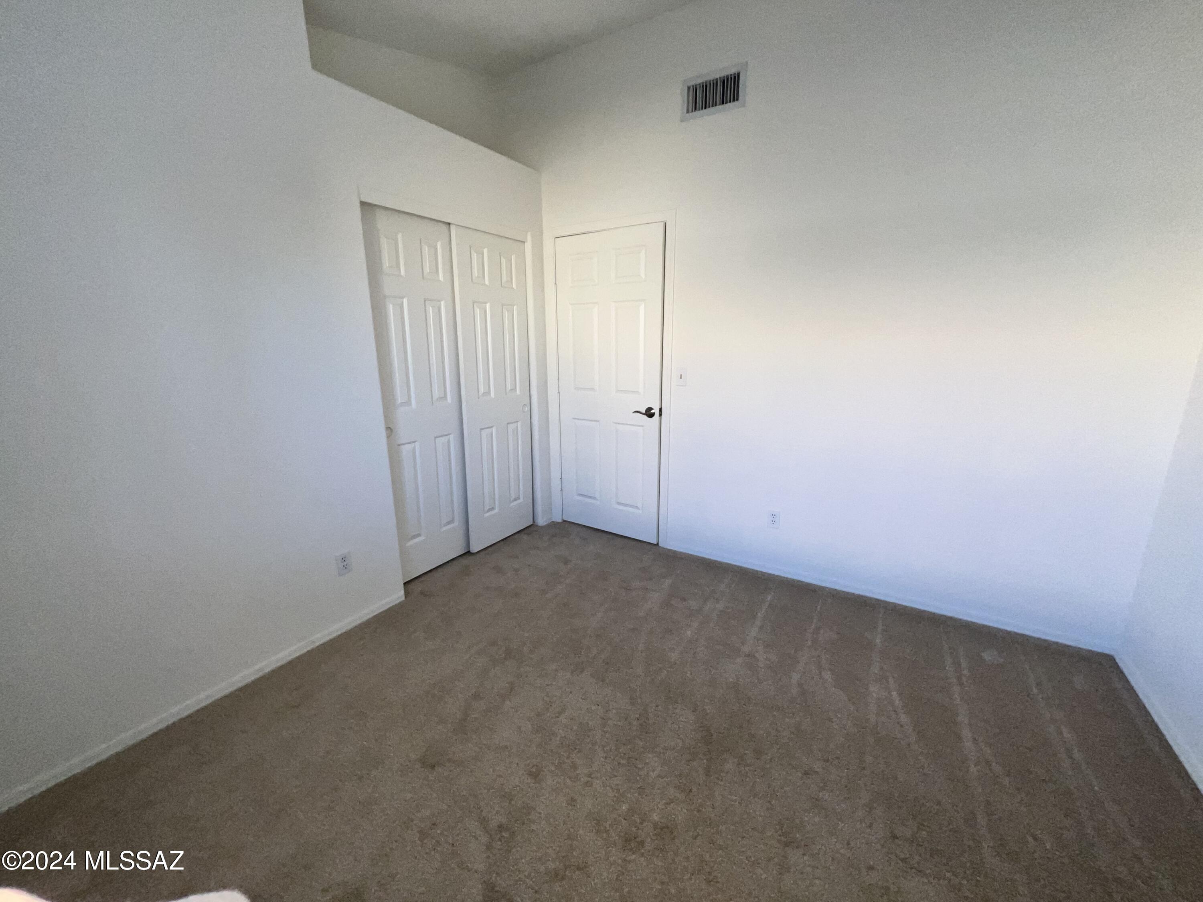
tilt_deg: -14.1
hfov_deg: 106.2
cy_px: 451
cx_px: 602
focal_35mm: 13
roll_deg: +0.6
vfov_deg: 89.9
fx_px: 452
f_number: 1.8
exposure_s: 1/121
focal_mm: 1.57
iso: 100
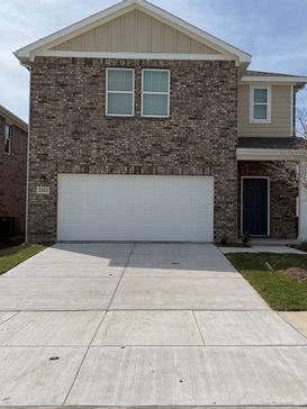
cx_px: 173
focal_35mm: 33
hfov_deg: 42.9
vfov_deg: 55.3
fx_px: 390
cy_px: 201
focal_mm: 6.76
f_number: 1.78
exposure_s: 1/9091
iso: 80
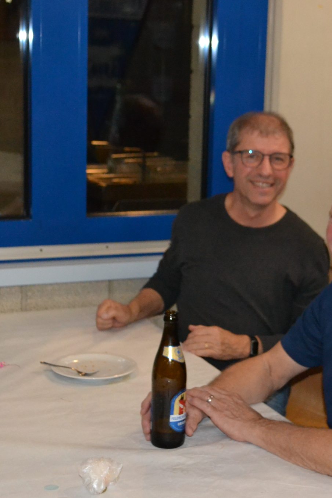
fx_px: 941
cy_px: 248
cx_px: 211
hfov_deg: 20.0
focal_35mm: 68
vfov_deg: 29.7
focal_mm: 30
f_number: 4.5
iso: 3200
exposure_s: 1/60
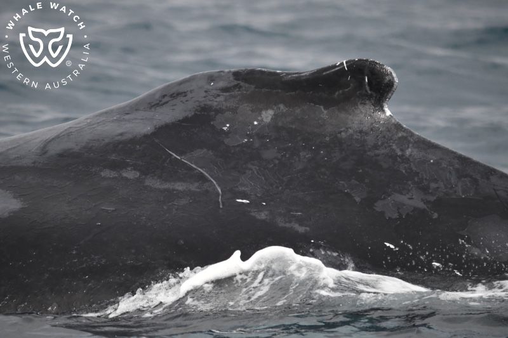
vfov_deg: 2.3
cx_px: 254
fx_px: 8464
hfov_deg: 3.4
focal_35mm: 600
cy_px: 169
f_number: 6.3
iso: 2500
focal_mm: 600
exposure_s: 1/8000
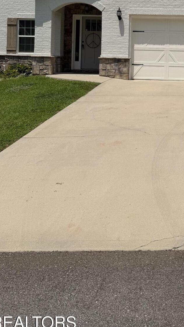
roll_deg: -0.9
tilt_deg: +0.6
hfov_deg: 24.6
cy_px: 56
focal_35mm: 47
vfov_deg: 41.4
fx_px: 408
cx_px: 172
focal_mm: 6.76
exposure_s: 1/9091
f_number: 1.78
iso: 80
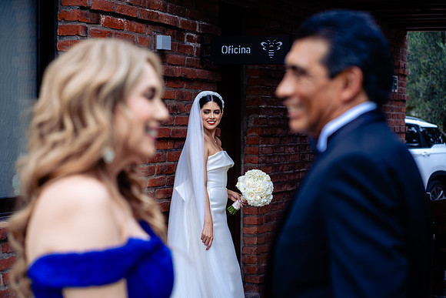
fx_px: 1053
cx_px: 223
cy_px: 149
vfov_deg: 16.1
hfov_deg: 23.9
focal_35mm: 85
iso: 640
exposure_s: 1/800
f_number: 4
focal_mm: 85
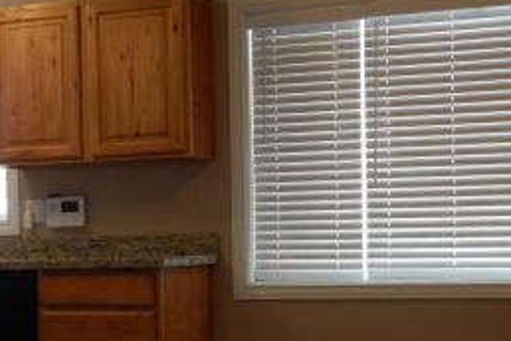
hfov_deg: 25.4
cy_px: 262
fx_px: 1135
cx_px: 234
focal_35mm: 80
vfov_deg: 17.0
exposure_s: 1/30
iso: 250
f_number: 4.2
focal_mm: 5.6
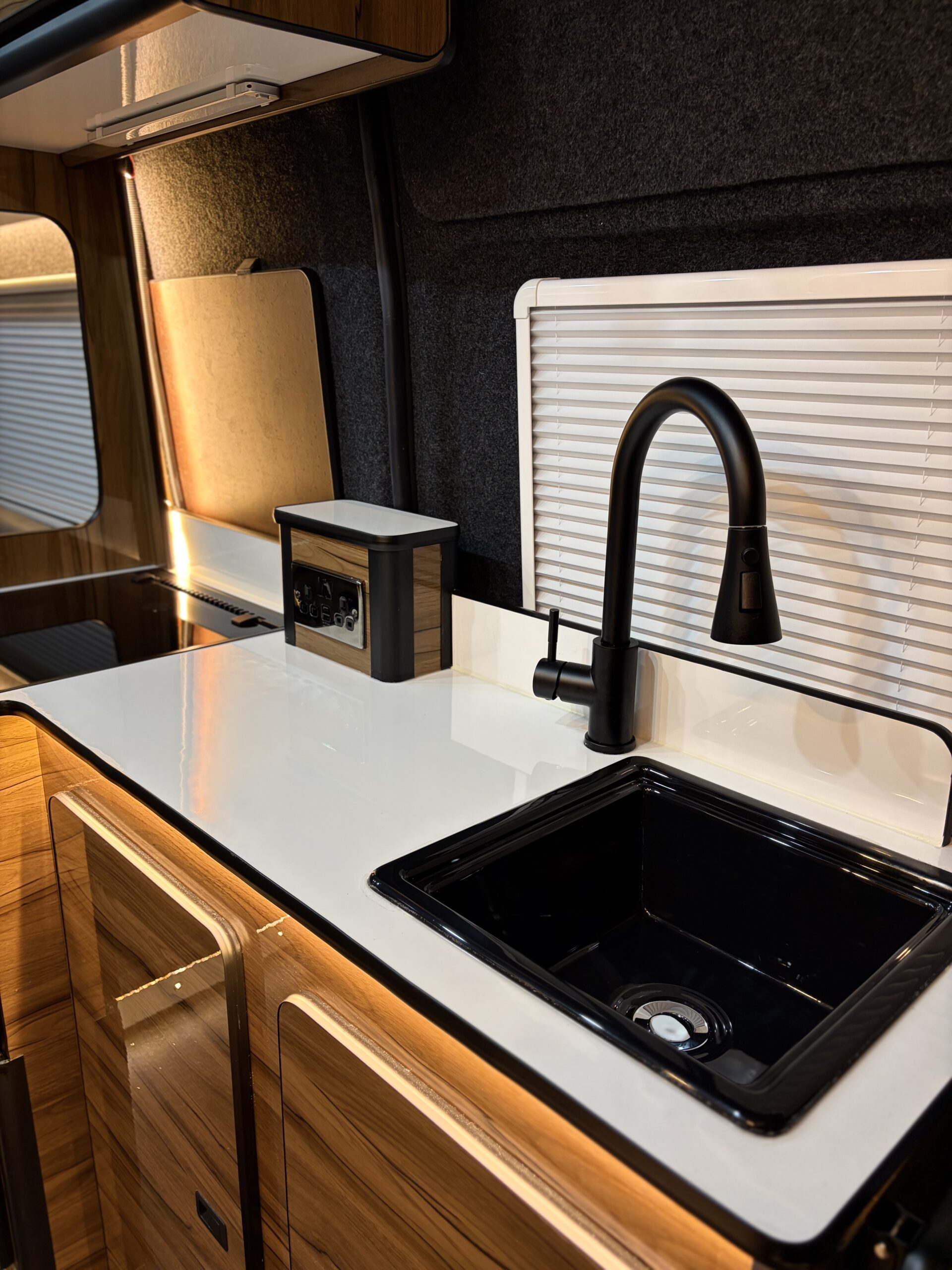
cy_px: 635
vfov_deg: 67.3
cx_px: 476
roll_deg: -1.3
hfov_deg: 53.1
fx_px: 953
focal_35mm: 26
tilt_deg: -15.7
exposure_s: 1/53
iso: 125
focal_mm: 5.96
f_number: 1.6
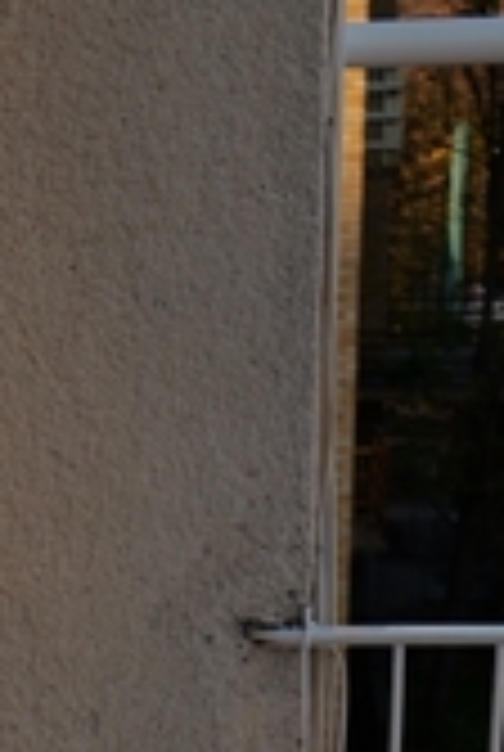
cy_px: 1581
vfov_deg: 13.3
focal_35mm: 129
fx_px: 2698
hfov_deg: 10.6
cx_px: 4
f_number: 3.5
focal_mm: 20
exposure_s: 1/125
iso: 100
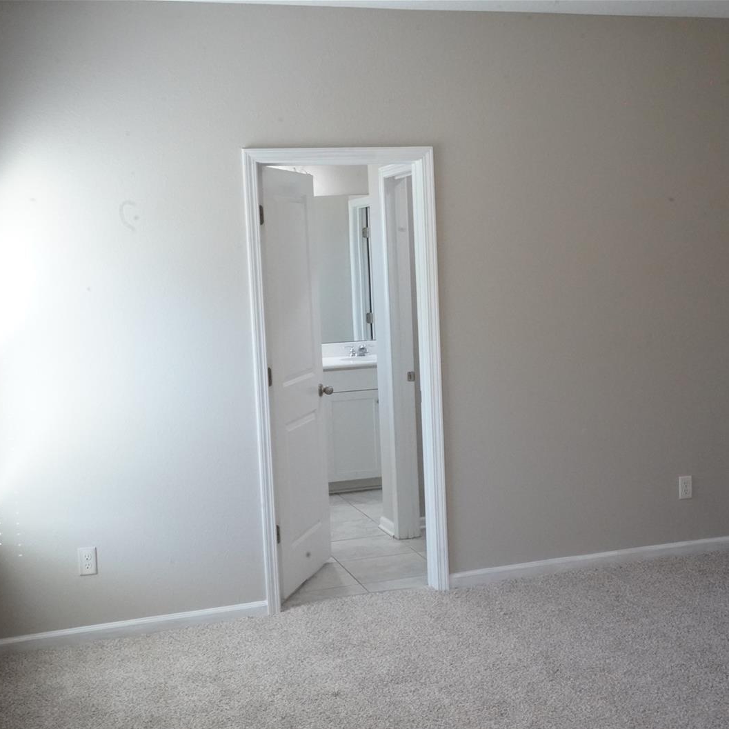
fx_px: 1072
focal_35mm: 45
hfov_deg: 37.5
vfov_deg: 37.6
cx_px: 400
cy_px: 367
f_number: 20
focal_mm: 35
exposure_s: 1/60
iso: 12800
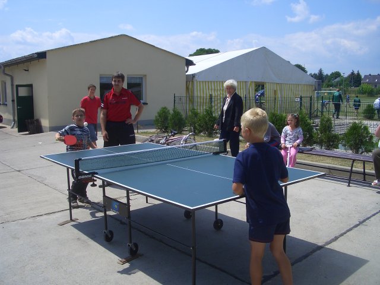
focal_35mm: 35
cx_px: 190
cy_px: 142
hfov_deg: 52.6
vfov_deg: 40.7
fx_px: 384
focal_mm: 5.8
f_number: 4.3
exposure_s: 1/800
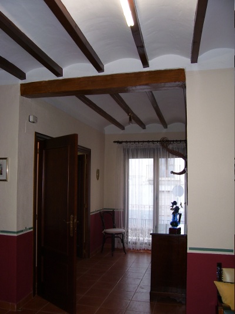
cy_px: 157
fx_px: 308
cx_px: 118
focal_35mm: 34
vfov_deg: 53.9
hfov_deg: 41.8
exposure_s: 1/60
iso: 80
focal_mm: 5.6
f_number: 2.7
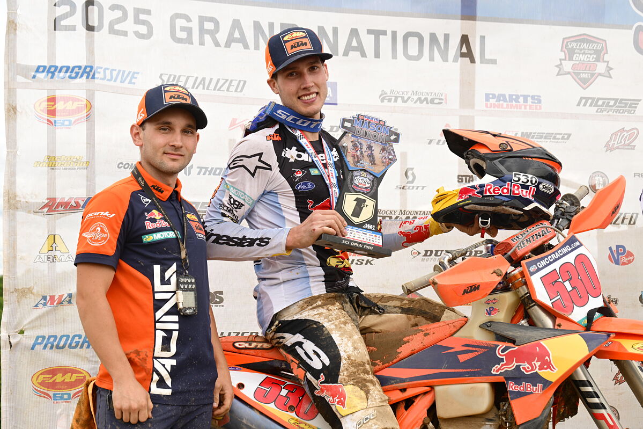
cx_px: 322
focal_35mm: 71
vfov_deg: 19.2
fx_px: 1268
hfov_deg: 28.5
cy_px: 214
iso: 400
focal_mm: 71
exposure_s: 1/320
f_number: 9
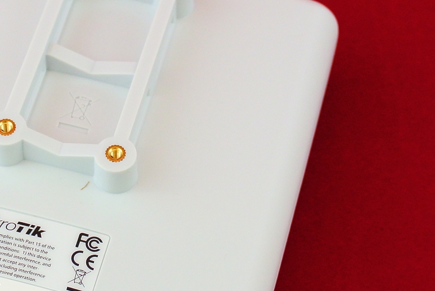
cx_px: 95
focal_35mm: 114
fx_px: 1379
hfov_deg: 17.8
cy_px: 263
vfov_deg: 12.0
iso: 450
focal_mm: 18.5
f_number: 2.8
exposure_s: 1/30
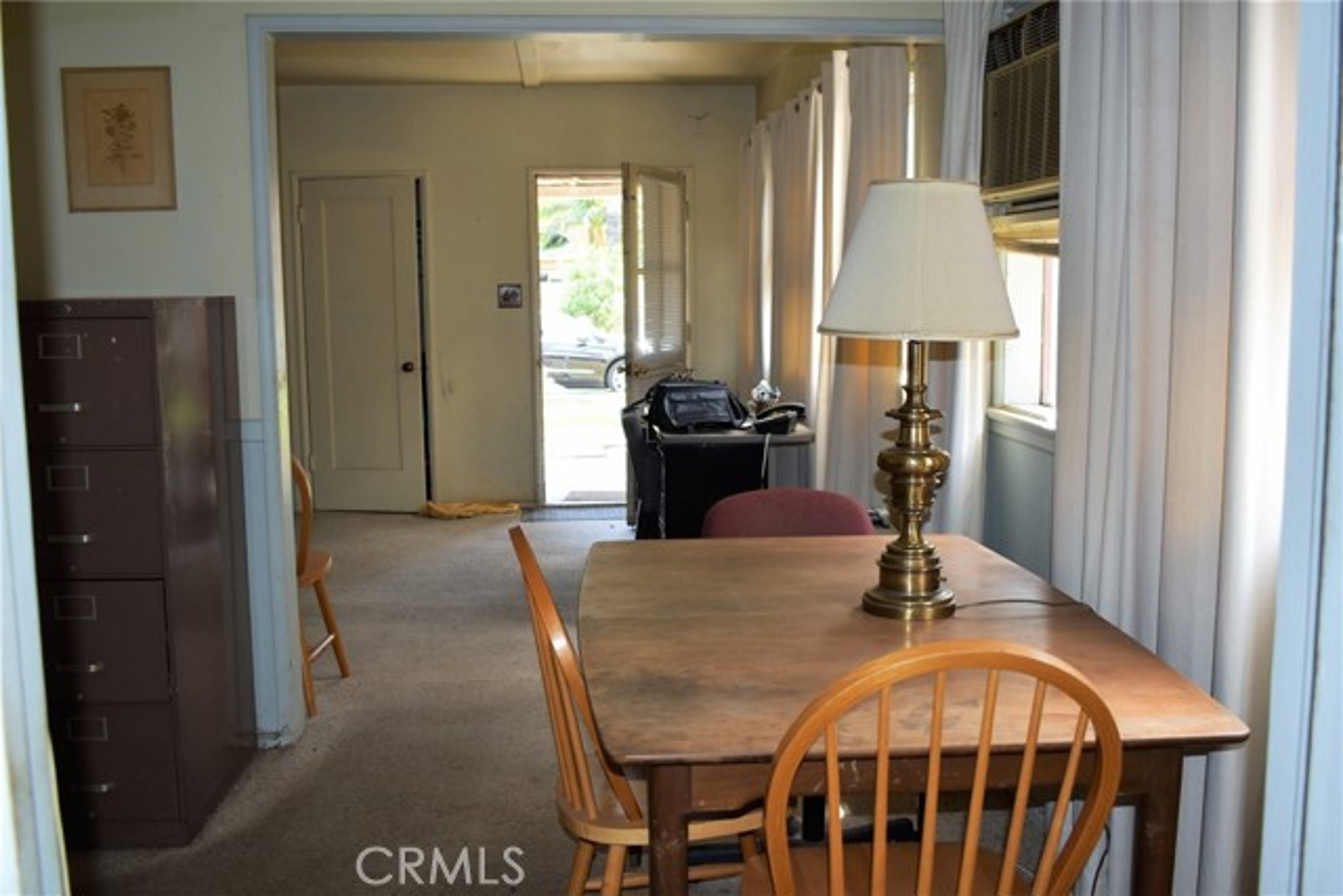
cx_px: 672
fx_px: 1287
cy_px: 448
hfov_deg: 55.1
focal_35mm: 34
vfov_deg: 38.4
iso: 200
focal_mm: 23
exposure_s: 1/60
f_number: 3.8
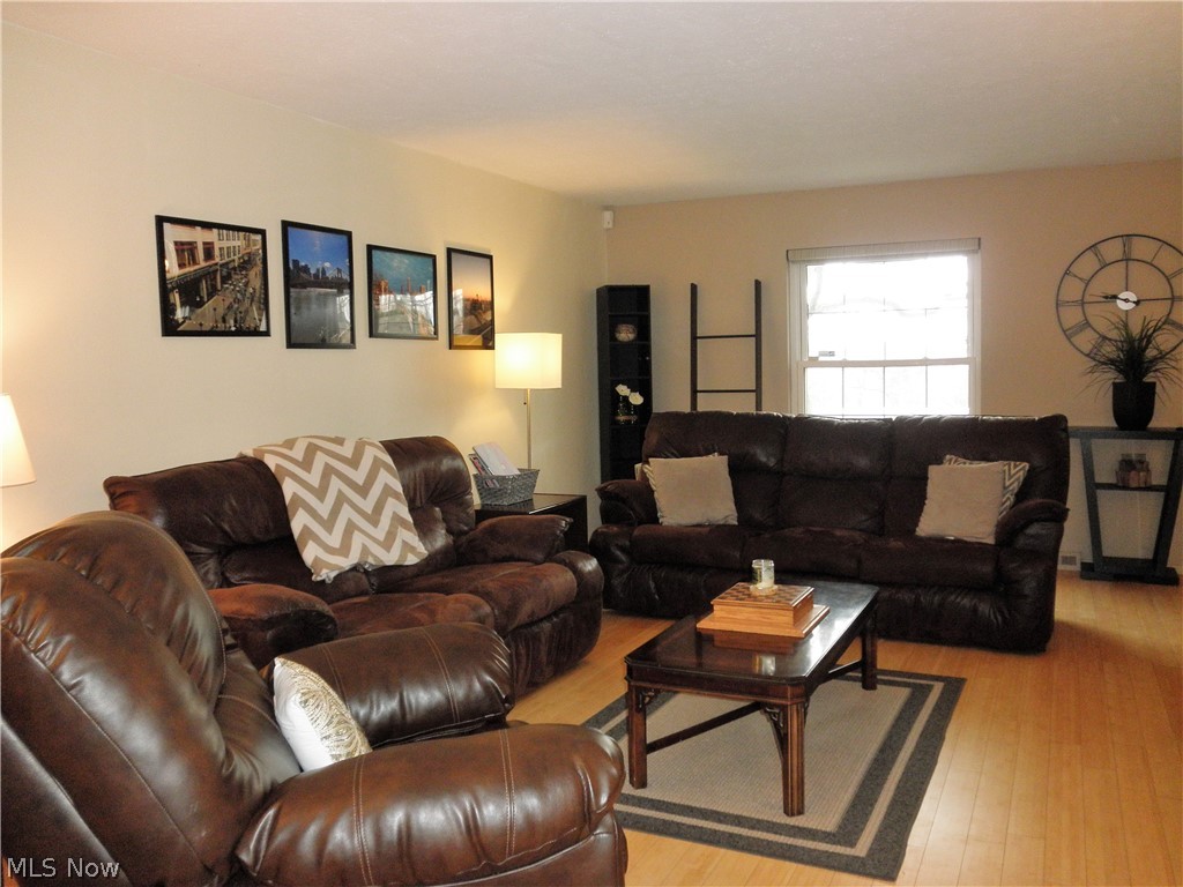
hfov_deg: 63.4
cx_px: 592
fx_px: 957
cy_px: 444
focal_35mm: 28
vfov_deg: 49.7
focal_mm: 5
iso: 200
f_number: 3
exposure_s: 1/30
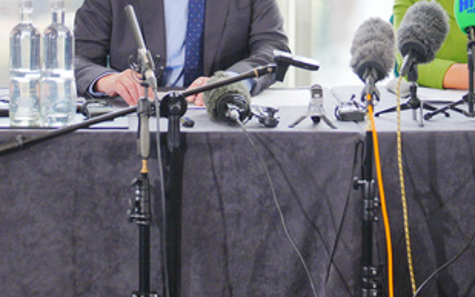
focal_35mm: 169
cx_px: 272
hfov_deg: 12.4
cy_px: -91
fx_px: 2187
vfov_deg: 7.7
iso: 250
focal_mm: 50
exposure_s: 1/1000
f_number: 1.3
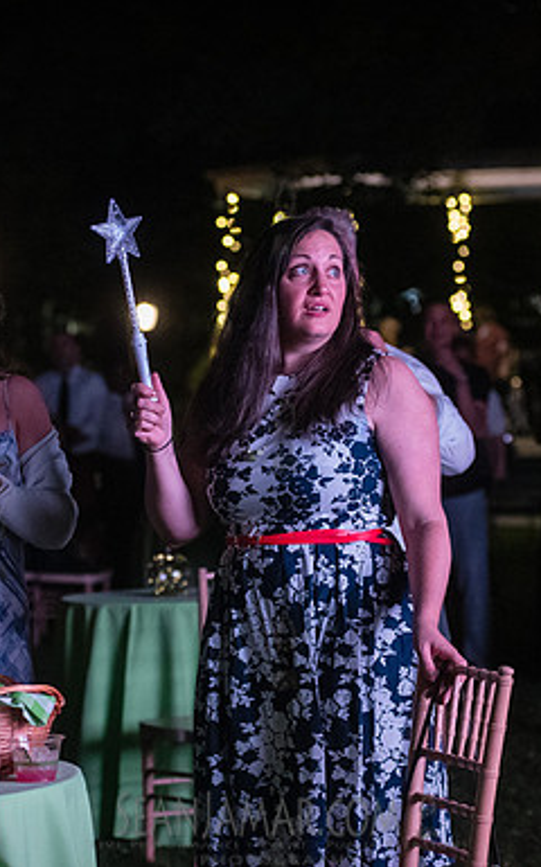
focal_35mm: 123
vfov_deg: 17.0
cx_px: 284
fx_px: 2907
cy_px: 434
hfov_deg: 10.6
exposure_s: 1/320
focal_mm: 80
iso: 8000
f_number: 3.5
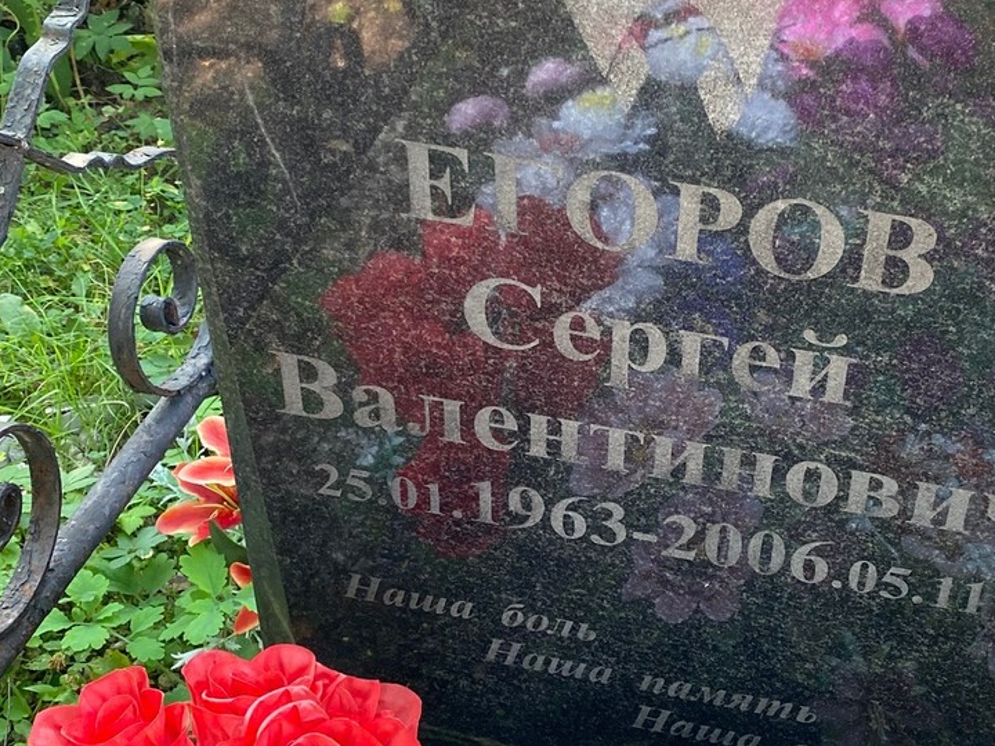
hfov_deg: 36.4
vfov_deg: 28.0
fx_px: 1495
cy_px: 327
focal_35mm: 52
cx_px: 680
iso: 125
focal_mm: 4.25
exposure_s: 1/117
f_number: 1.8
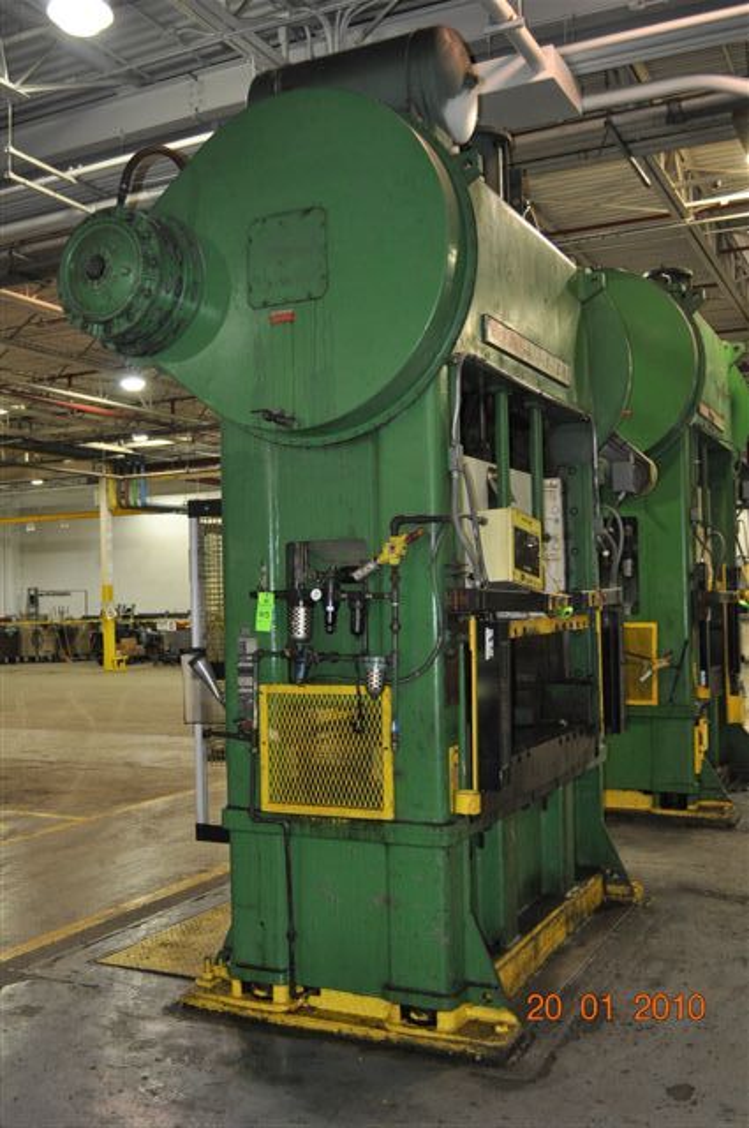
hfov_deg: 36.8
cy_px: 564
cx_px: 374
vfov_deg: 53.2
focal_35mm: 36
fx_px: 1126
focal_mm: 24
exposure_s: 1/60
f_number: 4
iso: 800
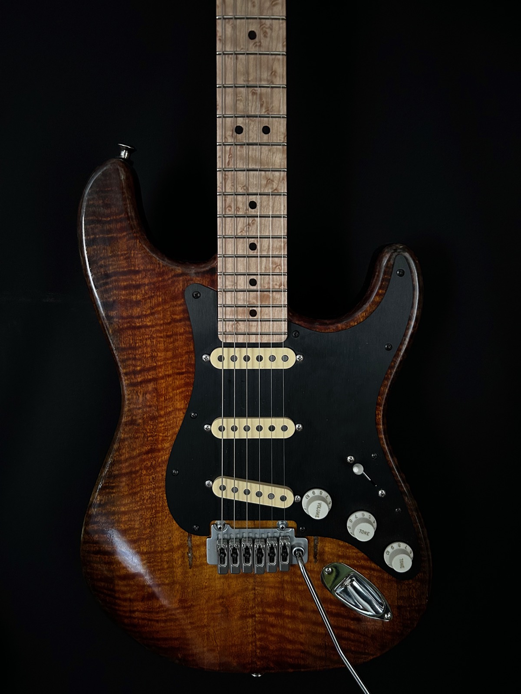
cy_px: 347
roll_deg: +1.0
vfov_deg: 67.3
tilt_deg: -13.2
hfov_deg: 53.1
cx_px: 260
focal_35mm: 26
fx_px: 522
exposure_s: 1/30
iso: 800
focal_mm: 5.7
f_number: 1.5
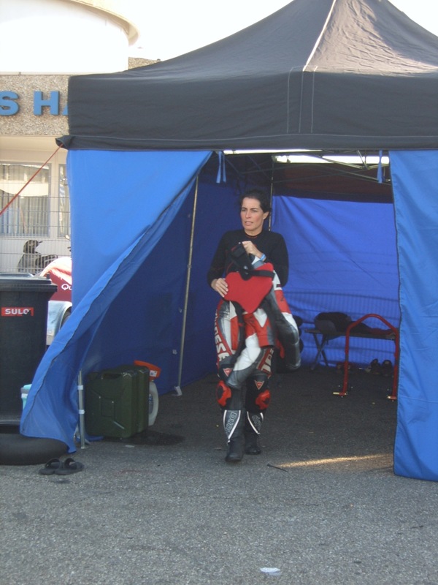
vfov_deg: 29.8
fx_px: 1097
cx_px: 219
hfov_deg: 22.6
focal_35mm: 65
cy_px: 292
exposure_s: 1/125
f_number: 3.7
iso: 50
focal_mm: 10.8
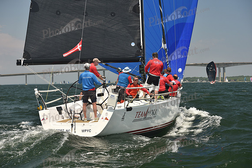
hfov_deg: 28.8
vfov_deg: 19.5
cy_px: 84
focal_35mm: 70
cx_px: 126
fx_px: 490
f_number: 5.6
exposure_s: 1/640
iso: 250
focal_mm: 70
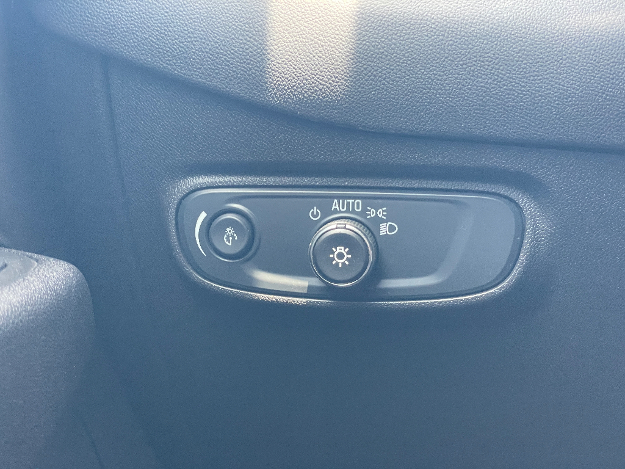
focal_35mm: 52
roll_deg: -1.8
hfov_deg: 36.8
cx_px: 312
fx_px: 939
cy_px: 234
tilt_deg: -9.4
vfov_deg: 28.0
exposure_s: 1/117
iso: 250
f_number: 2
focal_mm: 6
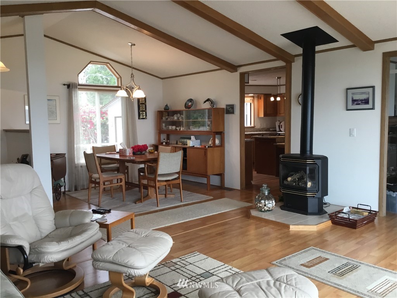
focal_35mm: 31
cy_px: 149
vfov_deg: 45.4
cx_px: 198
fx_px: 356
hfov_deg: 58.4
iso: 25
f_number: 2.4
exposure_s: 1/30
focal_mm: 3.3
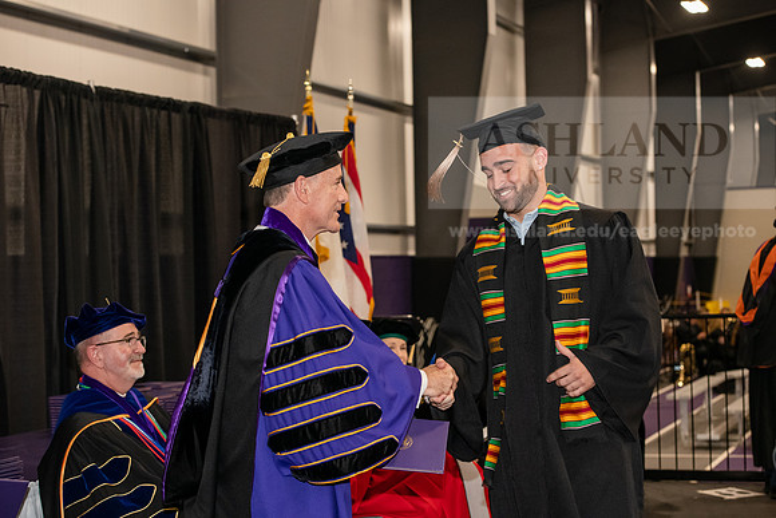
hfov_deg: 28.8
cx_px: 388
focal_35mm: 70
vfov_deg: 19.5
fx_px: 1509
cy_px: 259
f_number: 5
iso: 2500
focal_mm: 70
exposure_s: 1/200
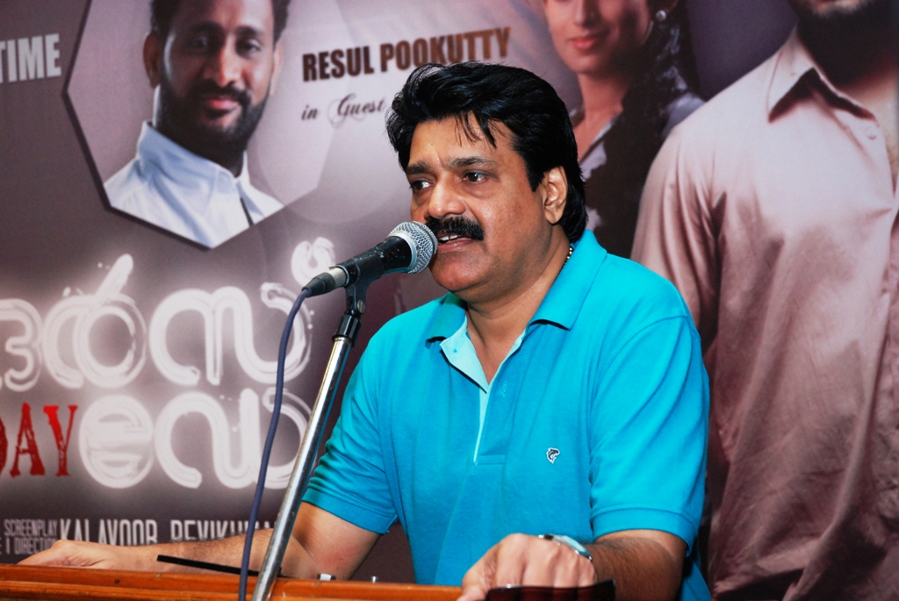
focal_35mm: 66
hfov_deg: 30.5
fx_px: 1650
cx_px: 450
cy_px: 300
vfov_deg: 20.7
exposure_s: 1/80
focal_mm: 44
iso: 1000
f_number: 5.6
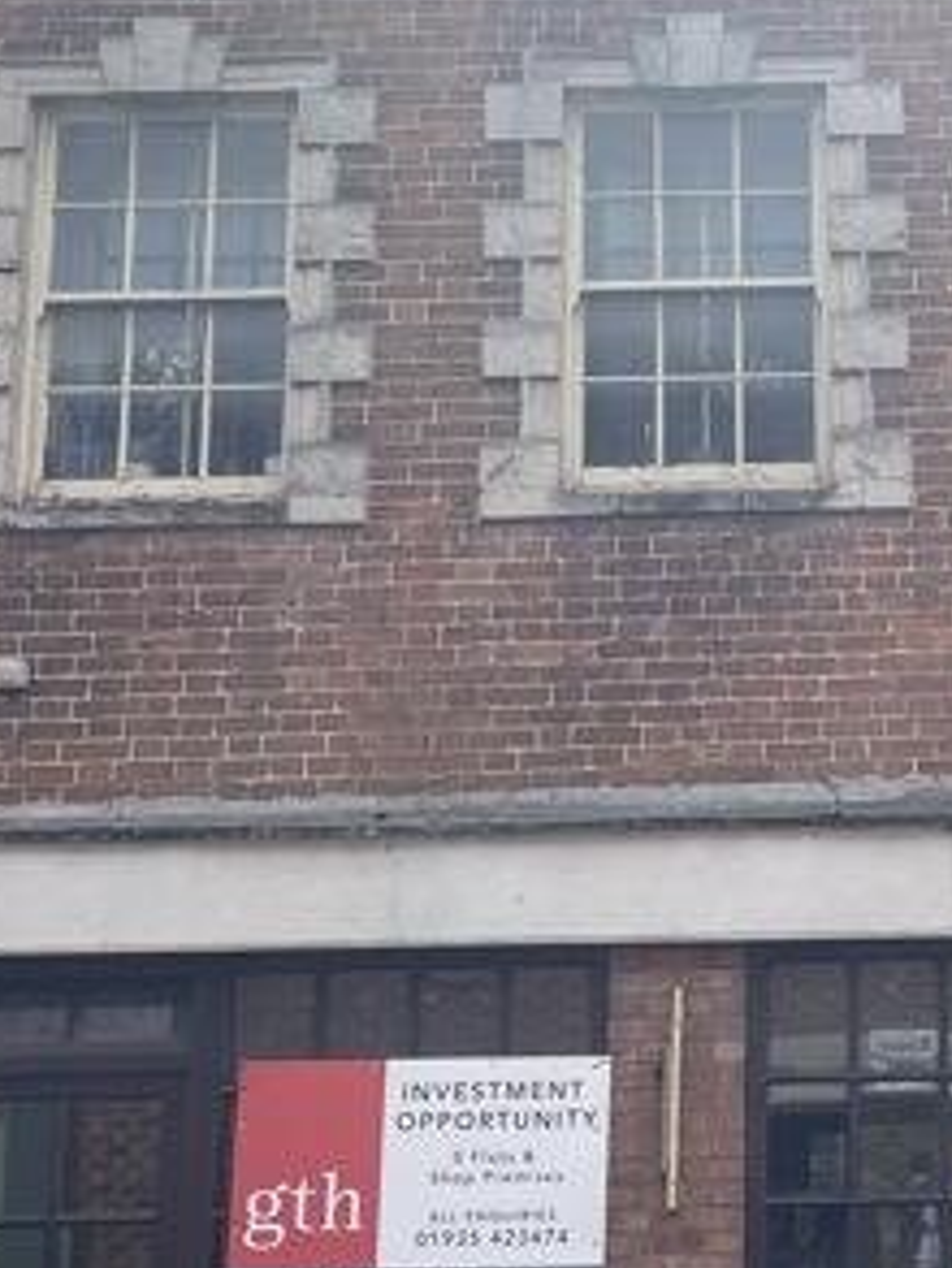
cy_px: 545
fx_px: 2602
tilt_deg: +12.5
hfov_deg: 20.1
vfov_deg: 27.4
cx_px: 939
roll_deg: +1.7
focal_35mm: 71
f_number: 1.6
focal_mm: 4.2
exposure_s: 1/2304
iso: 32
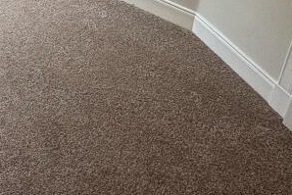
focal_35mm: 50
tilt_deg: -21.8
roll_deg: -1.1
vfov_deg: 22.1
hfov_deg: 36.3
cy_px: -103
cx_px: 12
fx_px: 406
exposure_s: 1/88
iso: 250
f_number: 2.2
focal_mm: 2.22
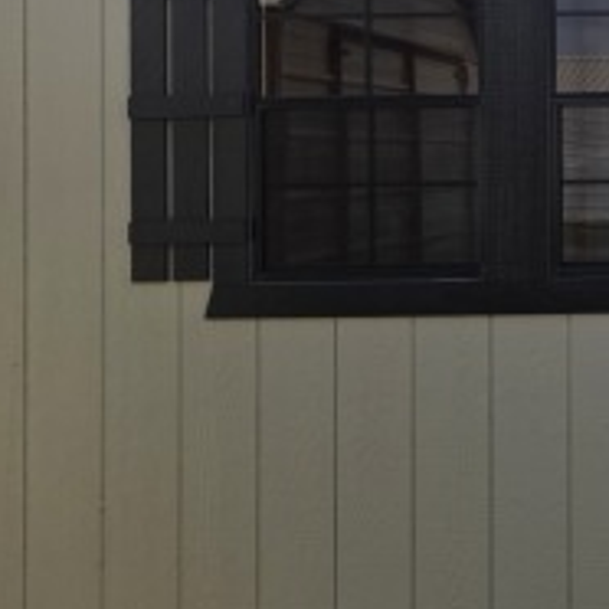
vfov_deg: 24.2
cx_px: 819
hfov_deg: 21.9
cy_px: 105
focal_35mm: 70
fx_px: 1393
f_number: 1.7
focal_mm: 6.3
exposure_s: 1/6150
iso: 80
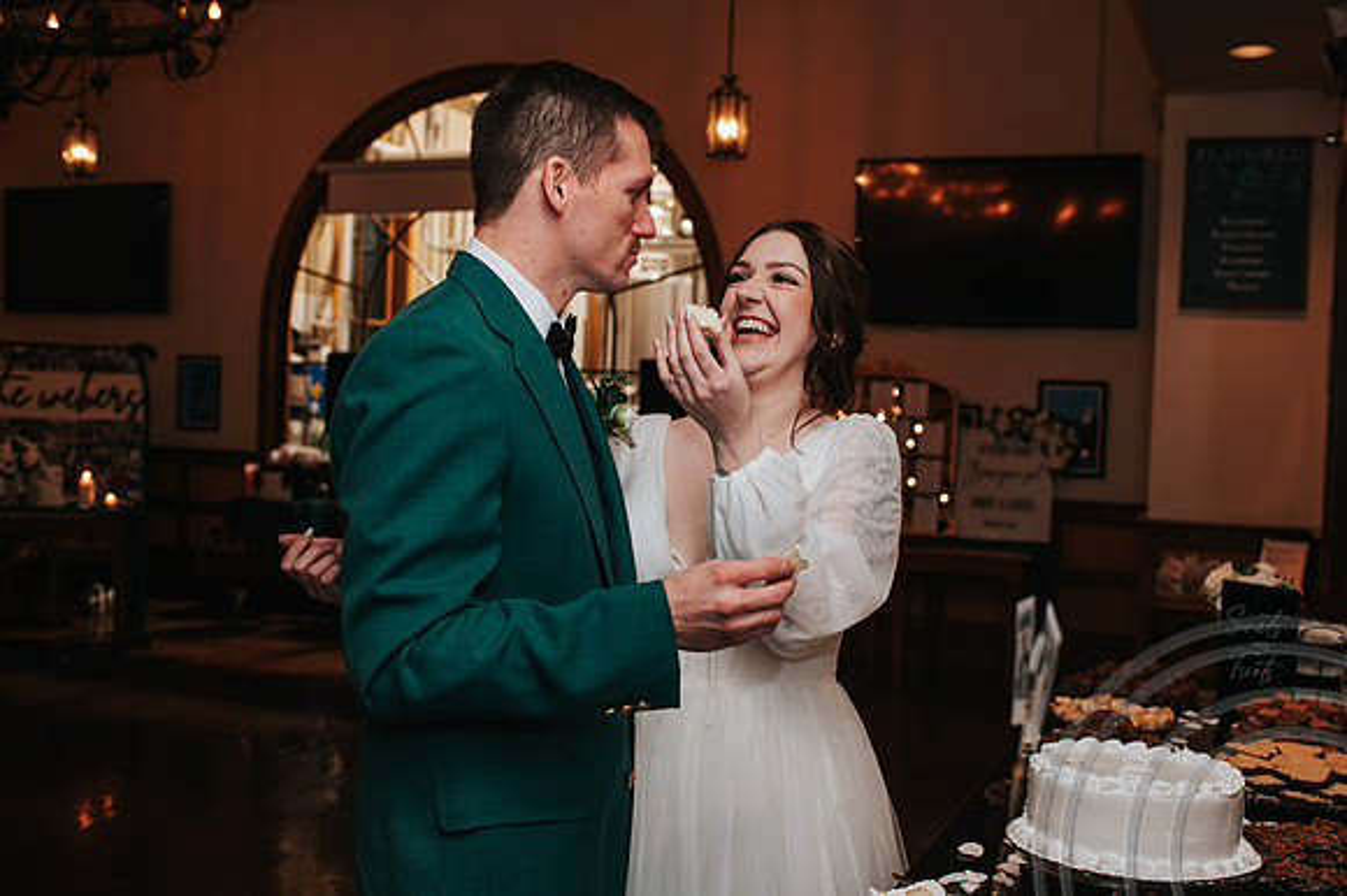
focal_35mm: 38
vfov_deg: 34.9
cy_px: 448
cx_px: 709
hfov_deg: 50.6
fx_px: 1424
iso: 800
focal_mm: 35
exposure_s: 1/200
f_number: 3.2
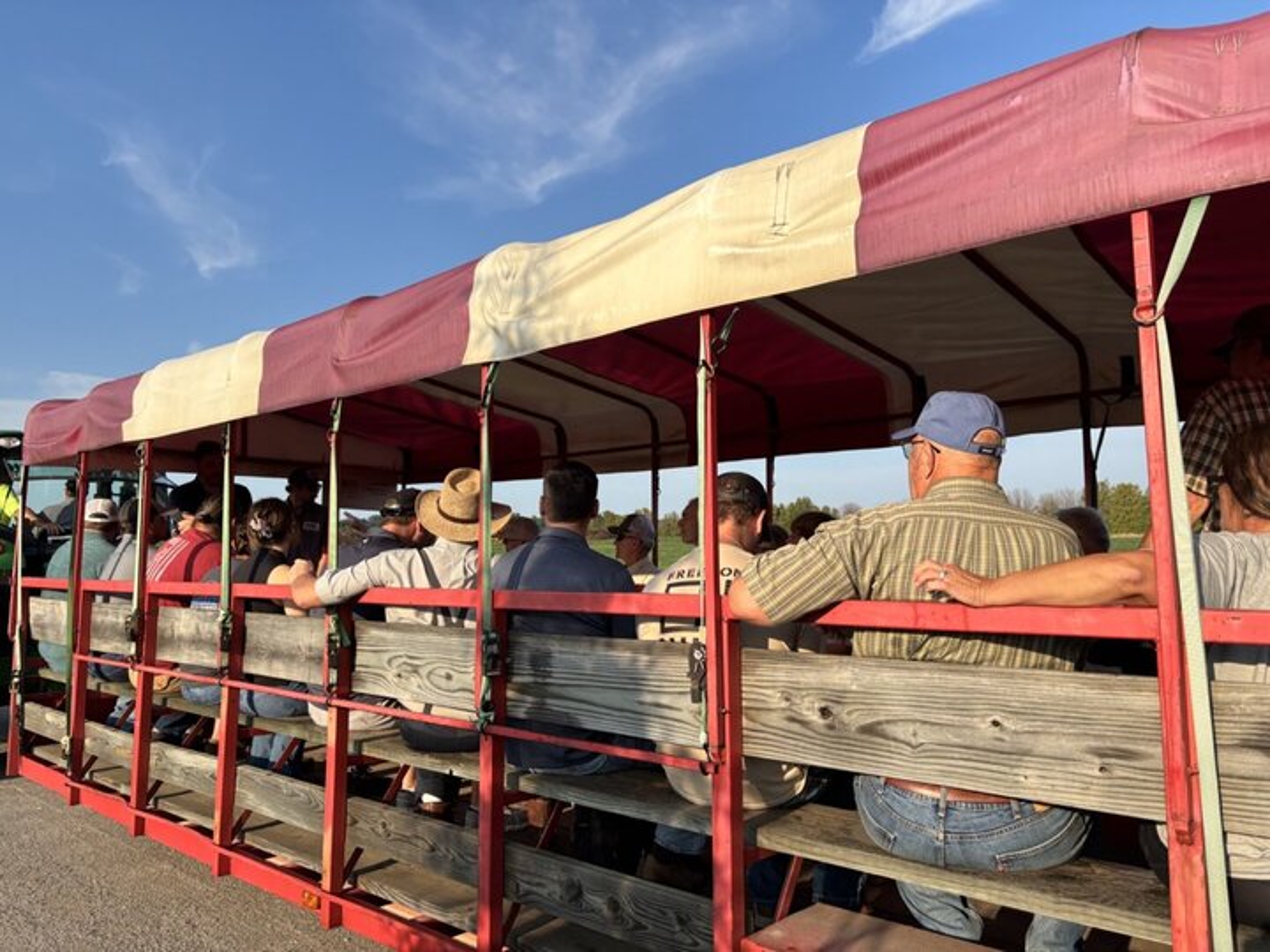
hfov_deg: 67.3
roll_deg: +0.8
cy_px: 476
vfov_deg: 53.1
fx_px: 954
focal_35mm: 26
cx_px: 635
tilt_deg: +6.2
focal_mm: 5.96
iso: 50
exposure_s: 1/1912
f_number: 1.6
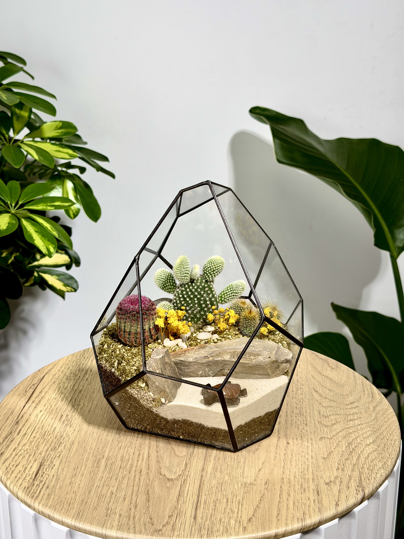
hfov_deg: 30.3
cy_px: 270
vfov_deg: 39.7
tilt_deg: -18.0
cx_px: 202
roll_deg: -0.2
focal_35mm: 48
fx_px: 747
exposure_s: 1/693
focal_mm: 6.76
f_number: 1.78
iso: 64
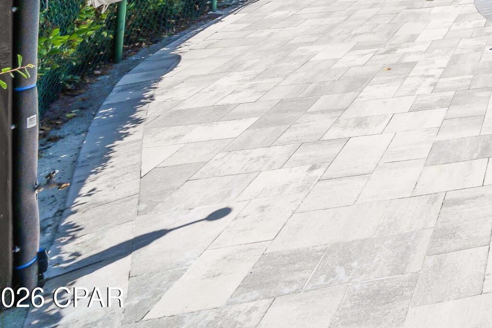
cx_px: 680
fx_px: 478
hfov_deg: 33.4
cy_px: -137
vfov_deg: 28.2
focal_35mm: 35
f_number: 10
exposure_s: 1/250
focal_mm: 12
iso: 100
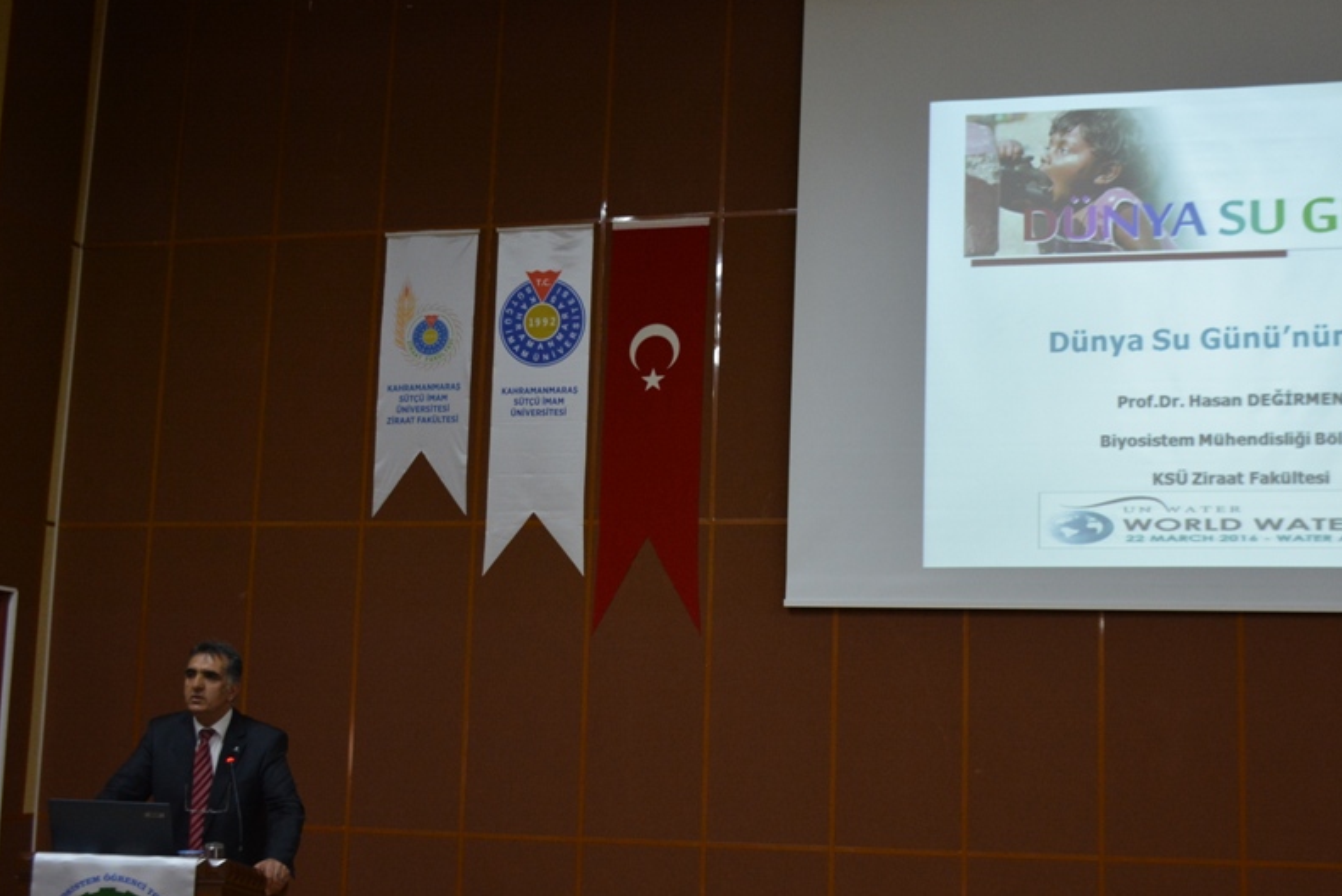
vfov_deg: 30.1
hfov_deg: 43.6
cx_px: 835
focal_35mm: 45
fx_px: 1665
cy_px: 513
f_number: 4
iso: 900
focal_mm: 23
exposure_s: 1/50
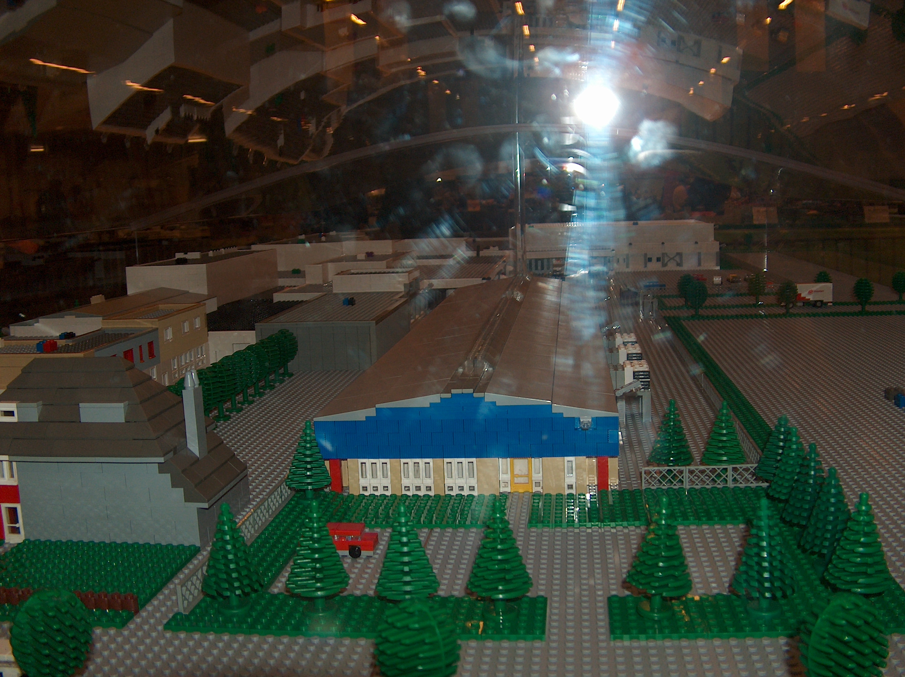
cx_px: 452
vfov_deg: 38.6
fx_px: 967
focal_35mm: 37
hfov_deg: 50.2
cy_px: 338
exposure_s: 1/60
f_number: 2.8
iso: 100
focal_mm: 7.6
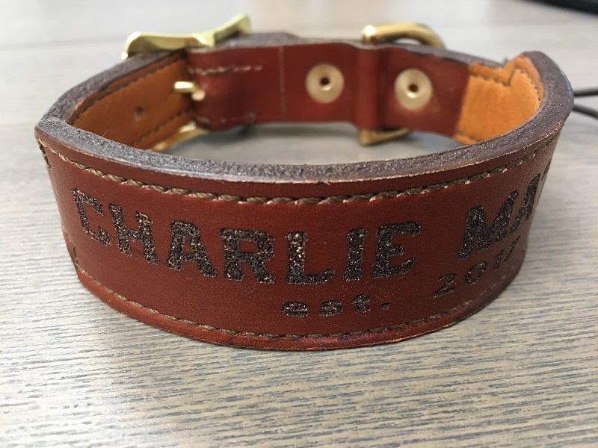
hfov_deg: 61.7
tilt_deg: -33.3
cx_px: 299
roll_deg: +0.1
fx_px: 501
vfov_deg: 48.2
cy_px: 224
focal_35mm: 29
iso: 100
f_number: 2.2
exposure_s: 1/30
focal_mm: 4.15
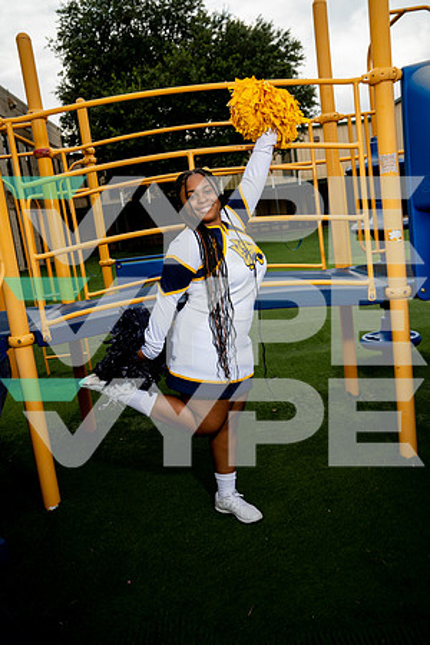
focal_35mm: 32
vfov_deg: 58.7
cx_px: 215
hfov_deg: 41.1
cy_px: 322
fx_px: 573
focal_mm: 32
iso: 100
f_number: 5.6
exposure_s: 1/250
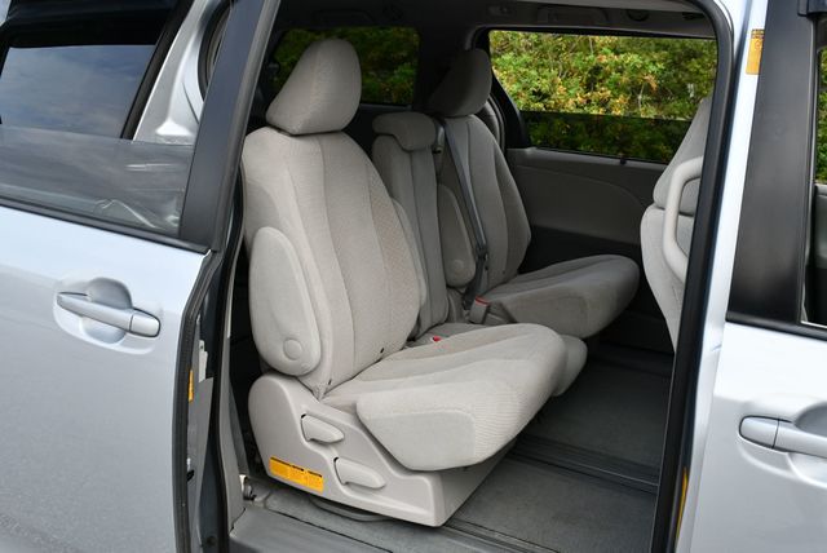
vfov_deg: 36.9
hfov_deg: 53.1
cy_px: 276
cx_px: 414
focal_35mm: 36
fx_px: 828
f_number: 5.6
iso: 200
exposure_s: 1/250
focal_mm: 18
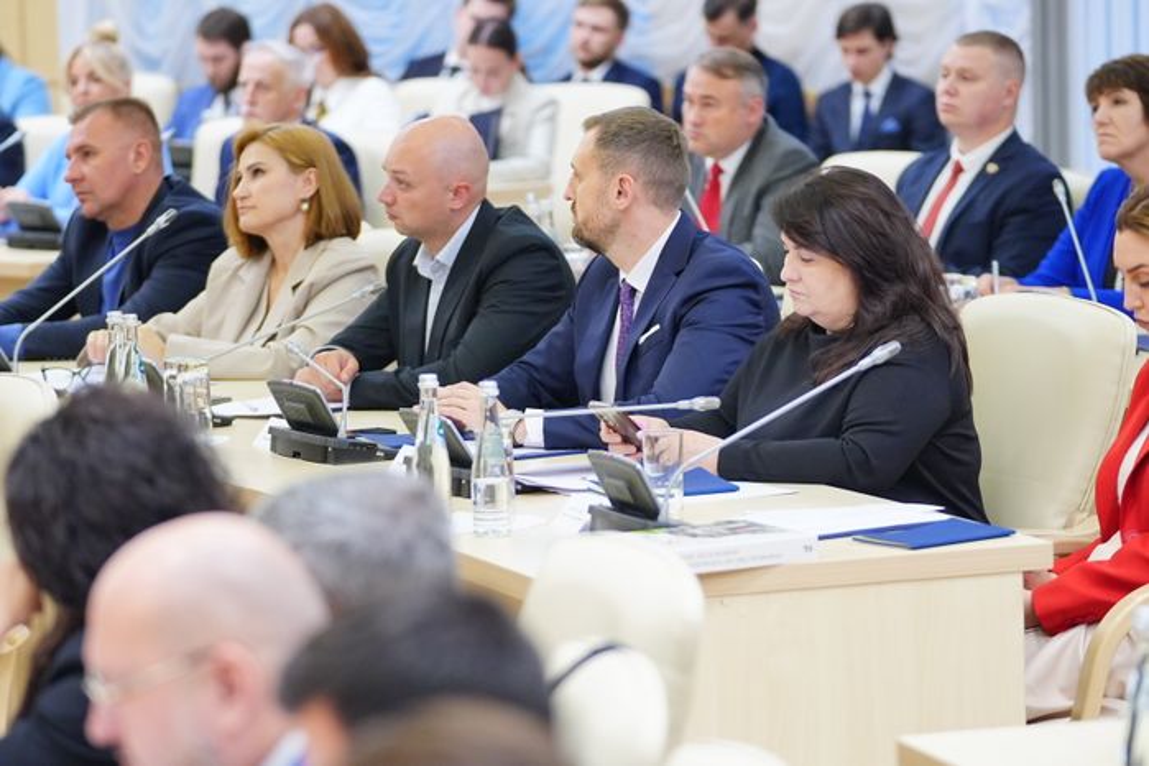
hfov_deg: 12.2
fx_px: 5393
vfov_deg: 8.1
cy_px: 383
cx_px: 574
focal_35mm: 169
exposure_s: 1/250
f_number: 2.8
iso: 2000
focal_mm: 113
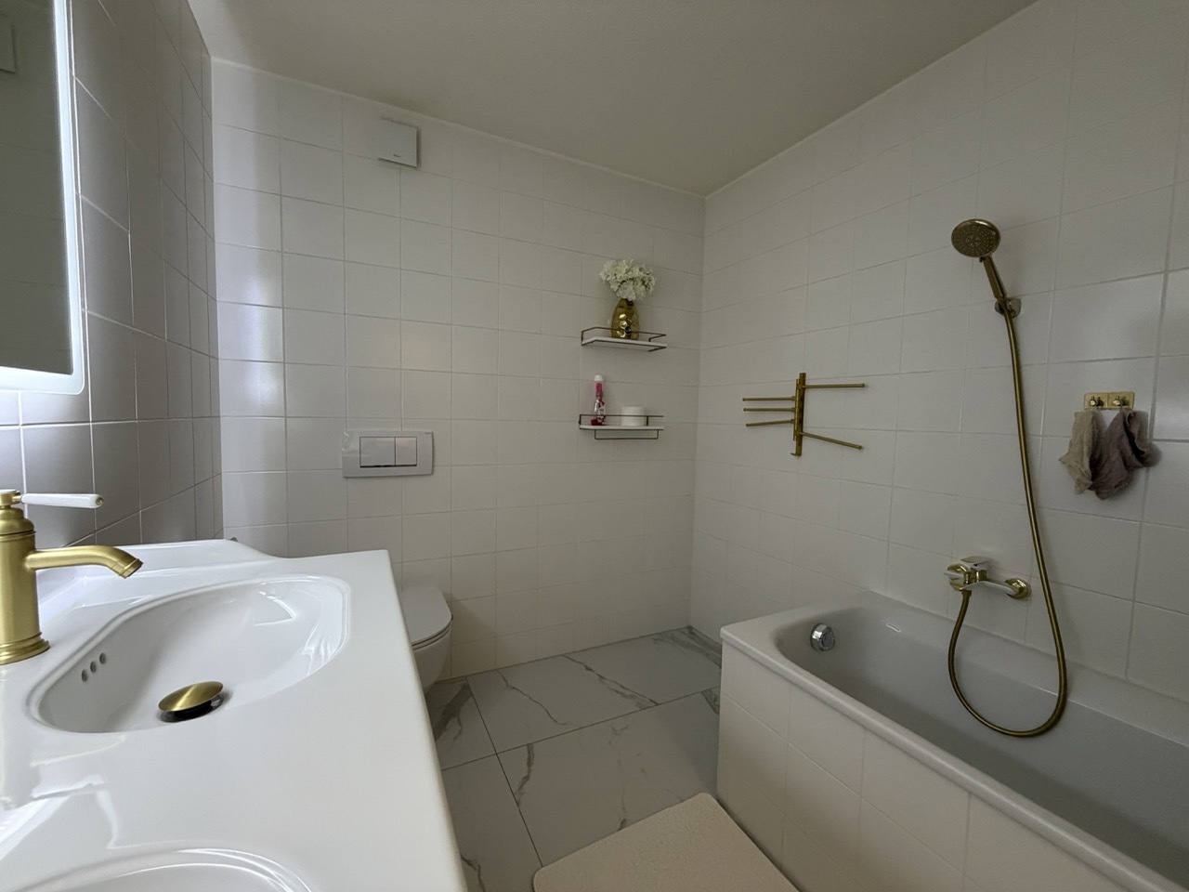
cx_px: 594
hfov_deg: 102.1
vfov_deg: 85.7
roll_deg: -0.9
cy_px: 446
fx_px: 481
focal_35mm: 14
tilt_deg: -4.5
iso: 320
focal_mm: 2.22
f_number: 2.2
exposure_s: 1/100
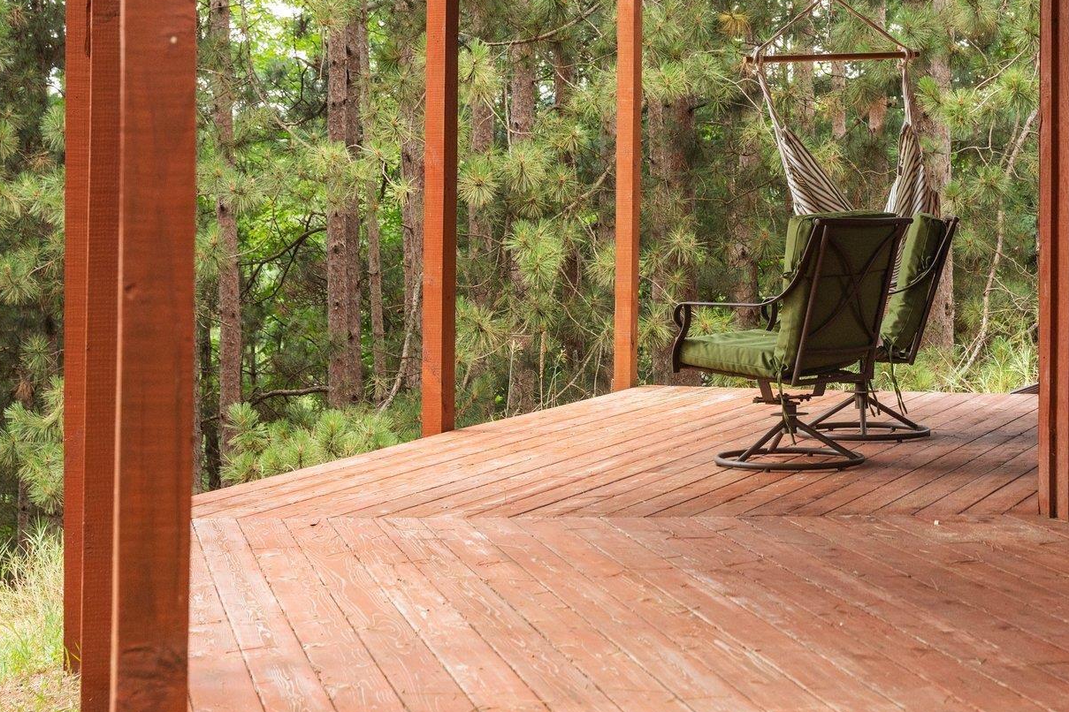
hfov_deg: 23.8
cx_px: 864
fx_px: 2490
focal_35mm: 84
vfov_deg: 16.2
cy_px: 182
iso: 640
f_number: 5.6
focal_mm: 49.5
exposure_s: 1/250
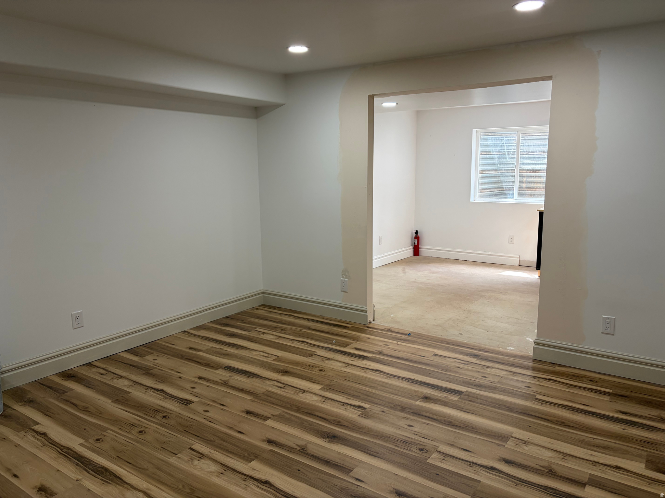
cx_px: 332
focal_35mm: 26
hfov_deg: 67.3
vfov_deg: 53.1
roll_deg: +0.4
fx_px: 499
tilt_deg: -7.6
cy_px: 249
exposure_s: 1/120
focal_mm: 5.96
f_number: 1.6
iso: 100
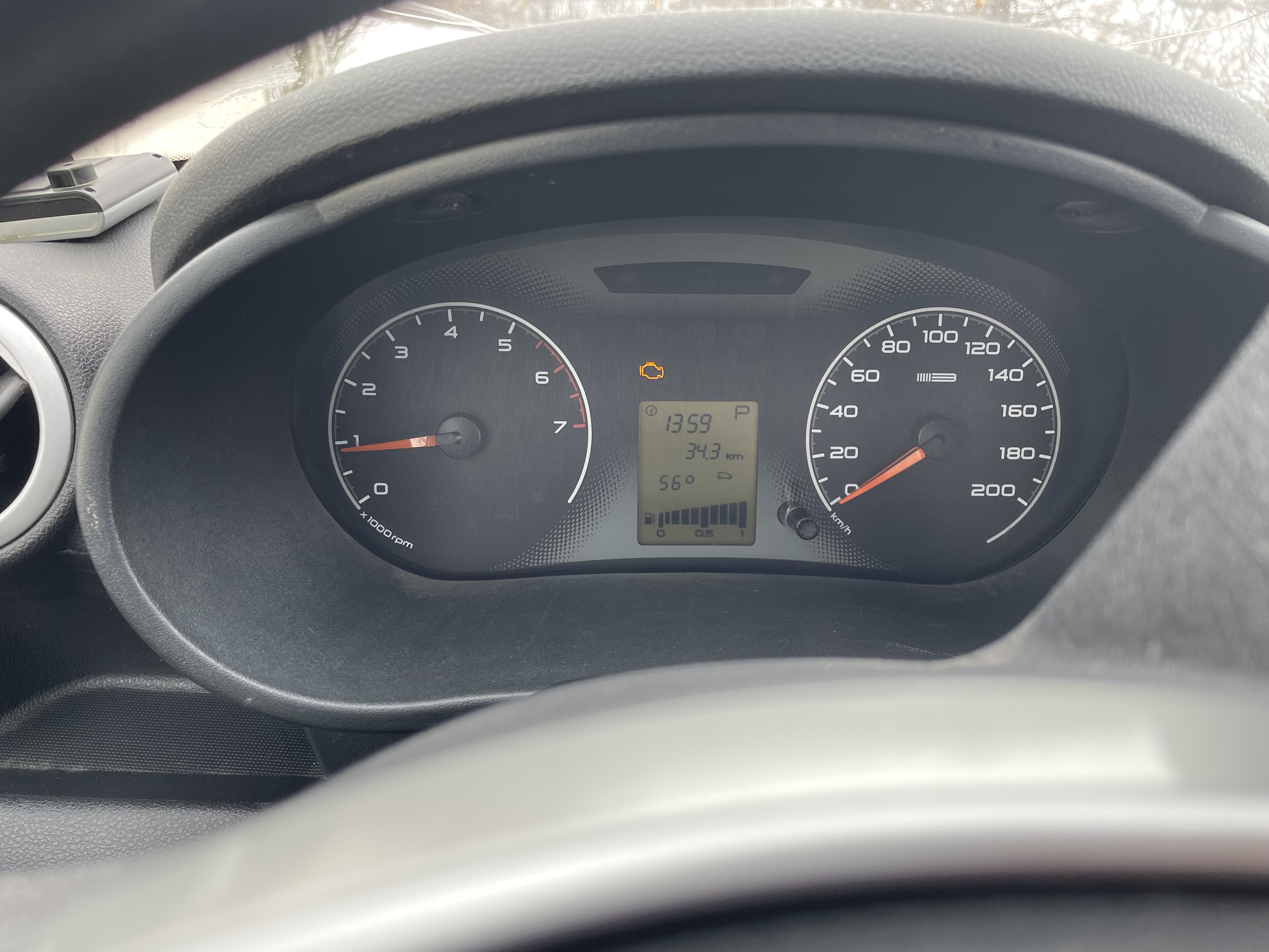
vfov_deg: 53.1
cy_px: 476
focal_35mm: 26
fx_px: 953
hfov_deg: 67.3
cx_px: 634
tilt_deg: -25.3
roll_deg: +0.1
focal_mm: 4.2
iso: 40
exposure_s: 1/121
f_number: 1.6
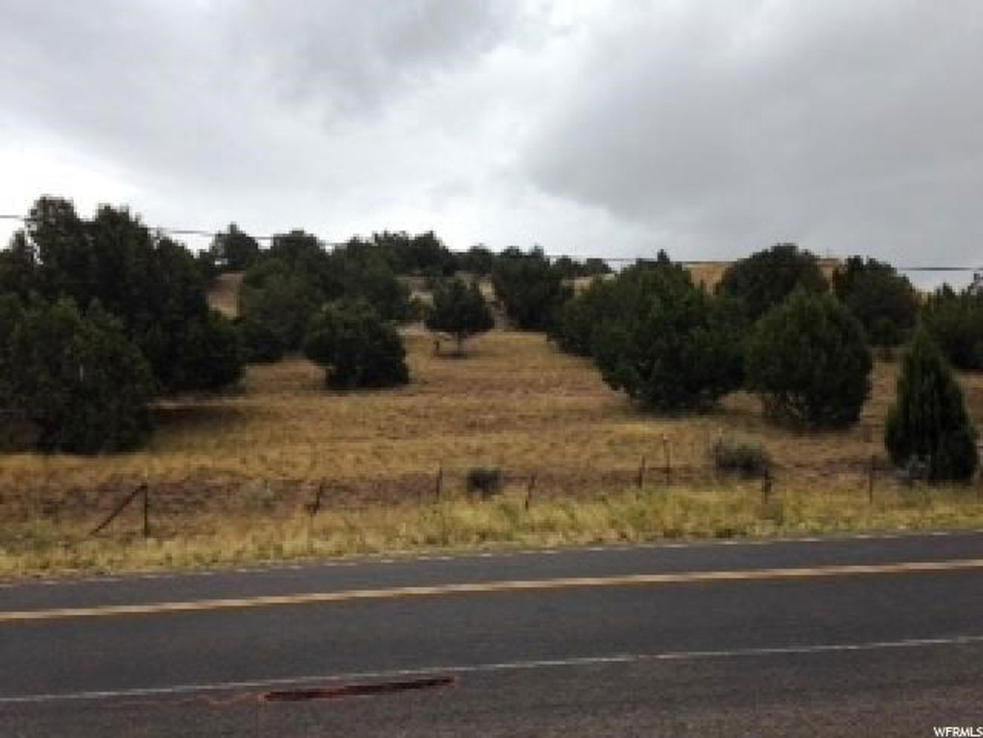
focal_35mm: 33
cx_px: 492
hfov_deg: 55.4
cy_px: 369
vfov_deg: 42.9
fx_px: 937
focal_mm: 4.12
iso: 50
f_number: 2.4
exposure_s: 1/1130
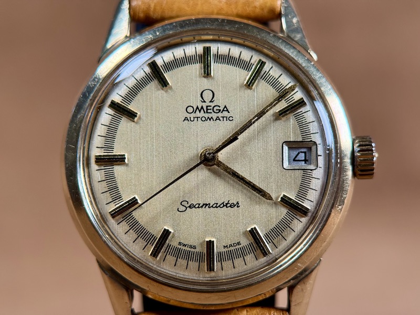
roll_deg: +0.4
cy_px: 158
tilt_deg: -9.7
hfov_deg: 39.7
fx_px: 582
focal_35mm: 48
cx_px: 210
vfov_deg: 30.3
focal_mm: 6.76
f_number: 1.78
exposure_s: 1/127
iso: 100
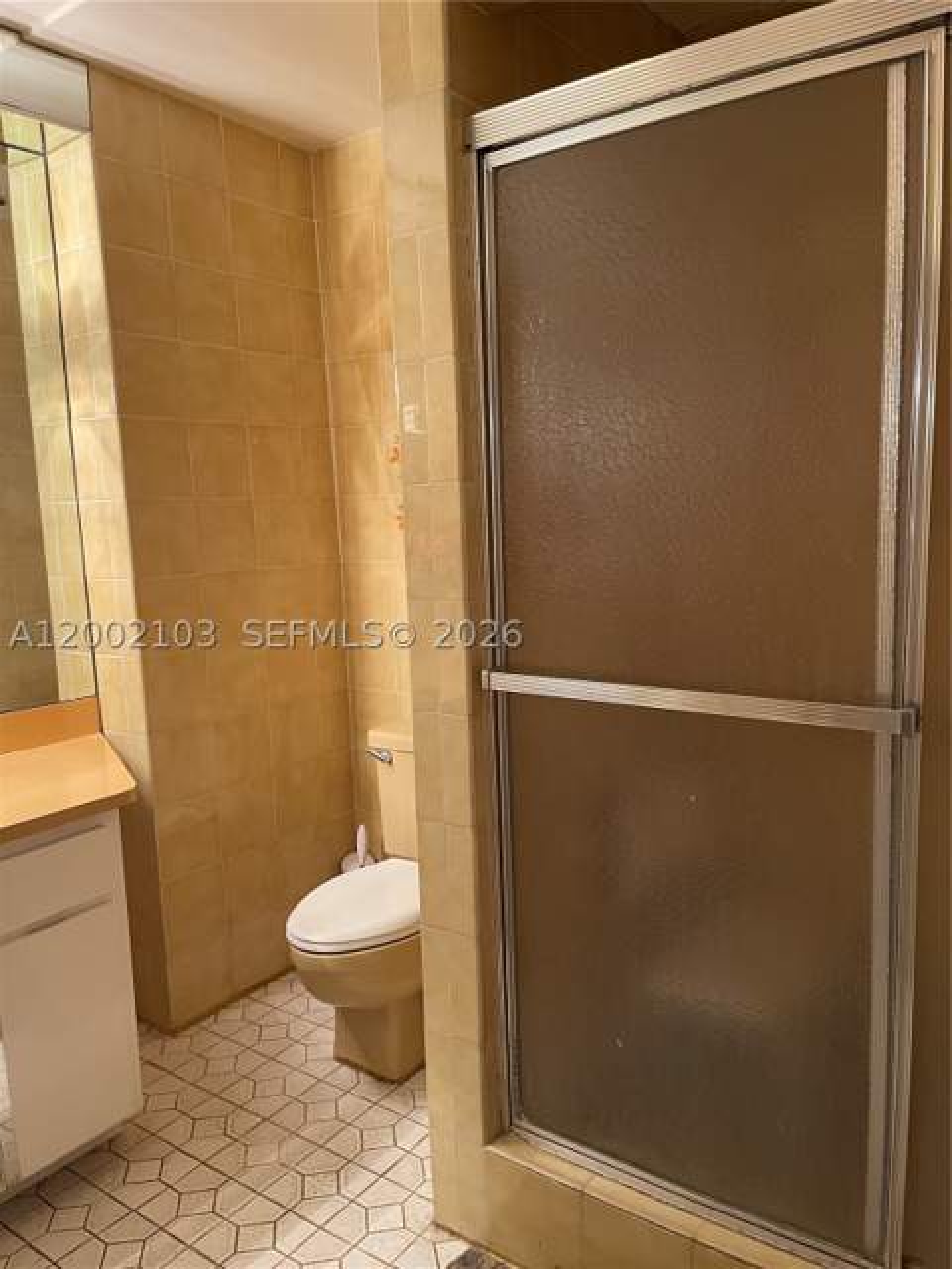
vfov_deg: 69.4
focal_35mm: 25
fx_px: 917
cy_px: 634
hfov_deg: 54.9
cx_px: 476
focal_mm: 5.1
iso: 250
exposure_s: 1/60
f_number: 1.6
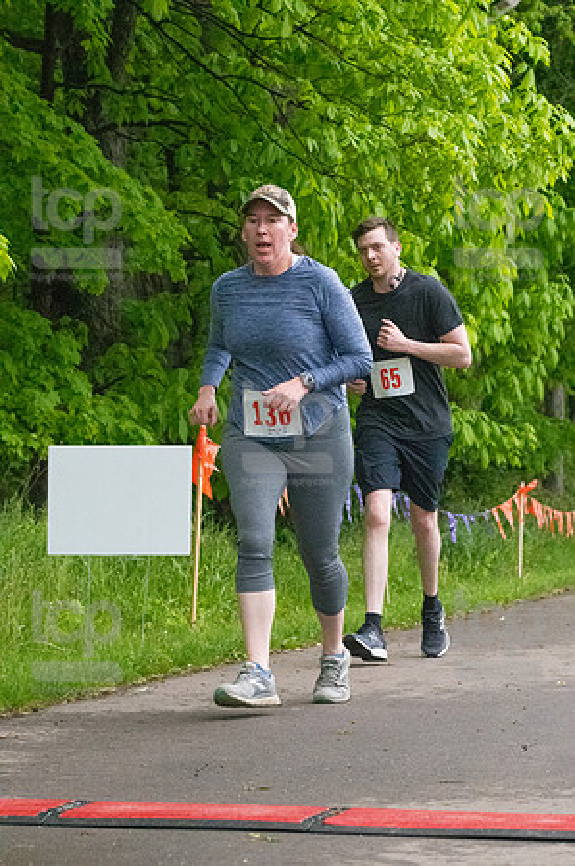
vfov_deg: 16.7
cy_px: 433
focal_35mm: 123
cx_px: 288
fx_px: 2953
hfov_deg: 11.1
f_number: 5.6
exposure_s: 1/1250
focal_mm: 82
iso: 6400
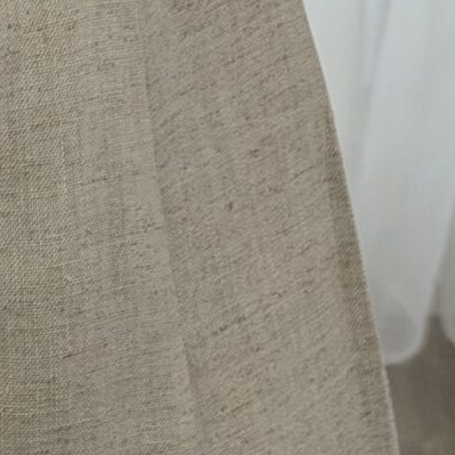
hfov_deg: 6.3
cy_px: 384
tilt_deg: -45.1
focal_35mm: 272
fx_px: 4045
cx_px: -317
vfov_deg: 6.4
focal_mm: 6.76
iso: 50
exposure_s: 1/131
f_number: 1.78
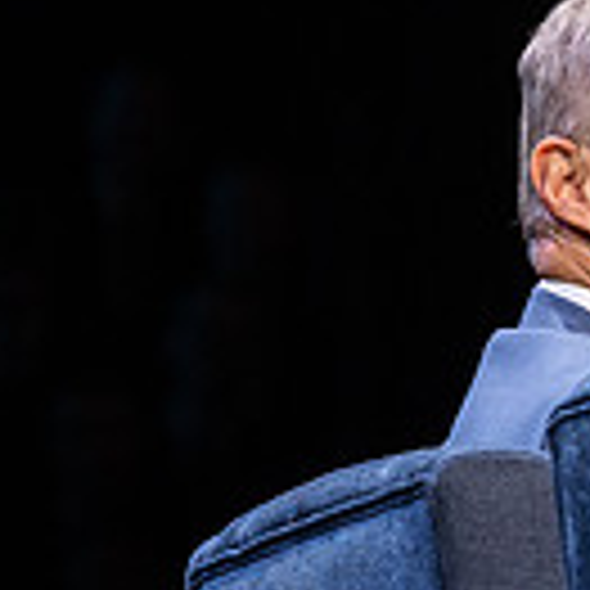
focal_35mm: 640
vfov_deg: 2.7
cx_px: 908
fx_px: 12341
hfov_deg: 2.7
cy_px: 123
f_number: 5
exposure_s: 1/160
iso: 1000
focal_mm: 140
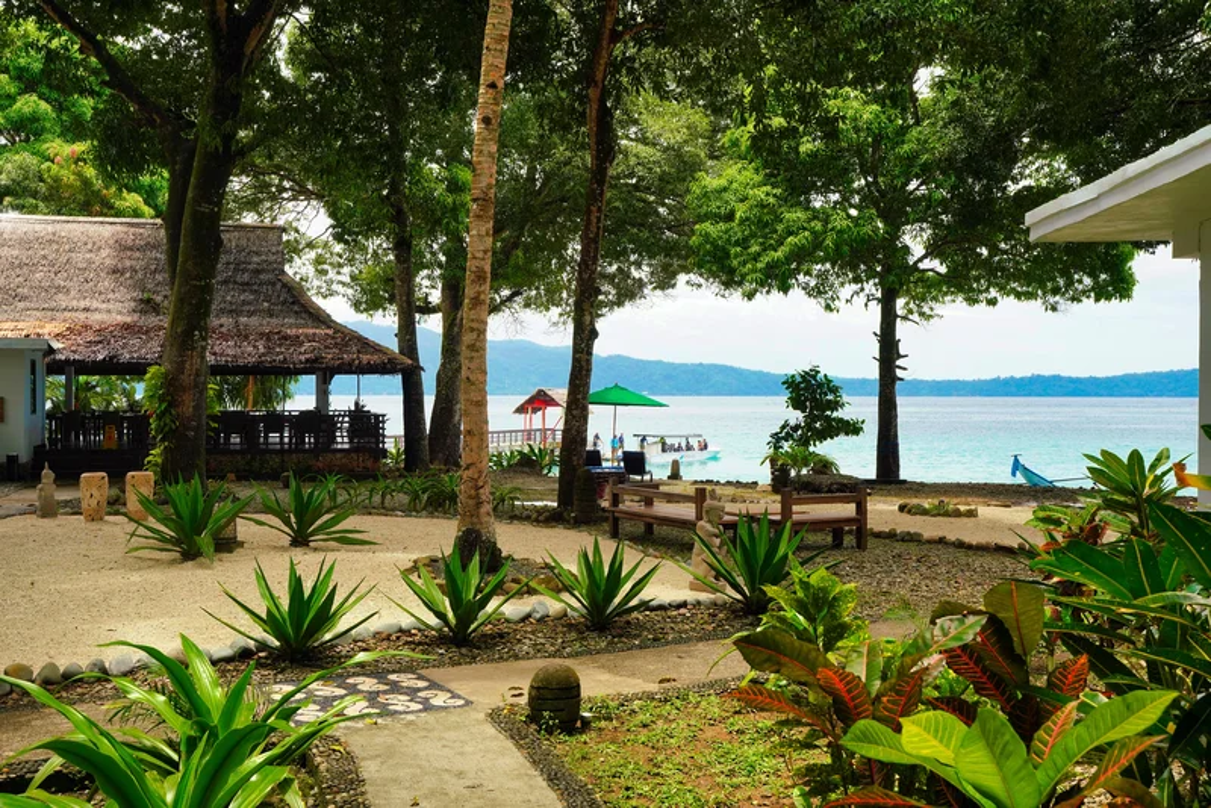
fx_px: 1178
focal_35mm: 35
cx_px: 606
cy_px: 404
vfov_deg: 37.9
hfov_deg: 54.4
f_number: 11
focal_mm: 35
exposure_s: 1/400
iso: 640
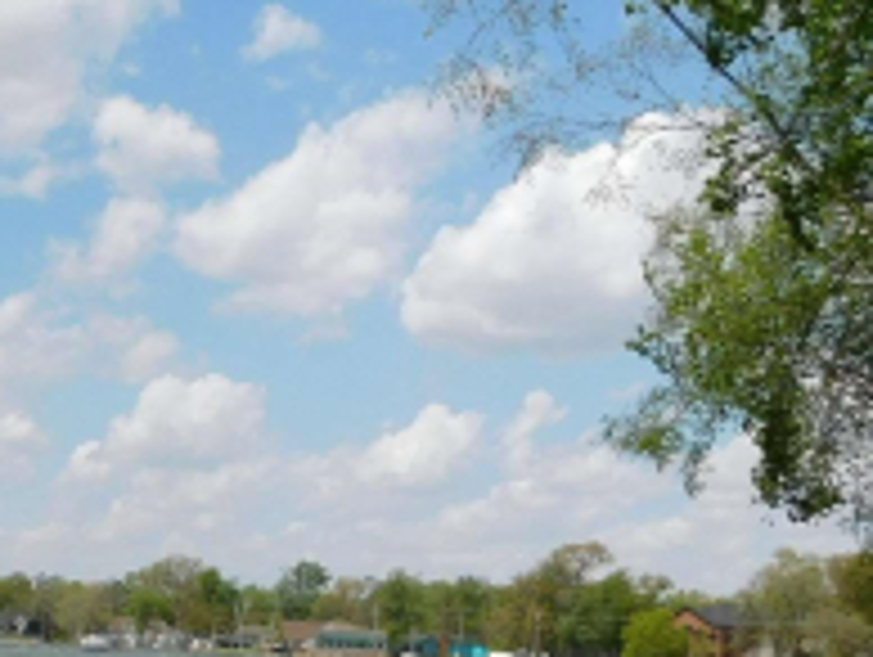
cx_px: 70
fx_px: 1995
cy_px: 666
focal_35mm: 79
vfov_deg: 18.2
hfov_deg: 23.9
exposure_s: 1/640
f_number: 6
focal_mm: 4
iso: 125
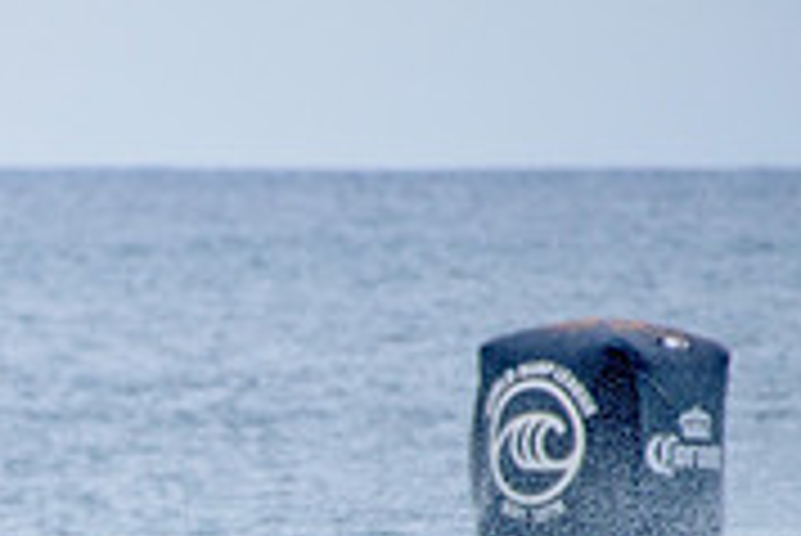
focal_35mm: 1629
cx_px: -261
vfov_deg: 0.8
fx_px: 36274
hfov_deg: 1.3
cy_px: 863
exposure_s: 1/2000
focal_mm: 500
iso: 360
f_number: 5.6
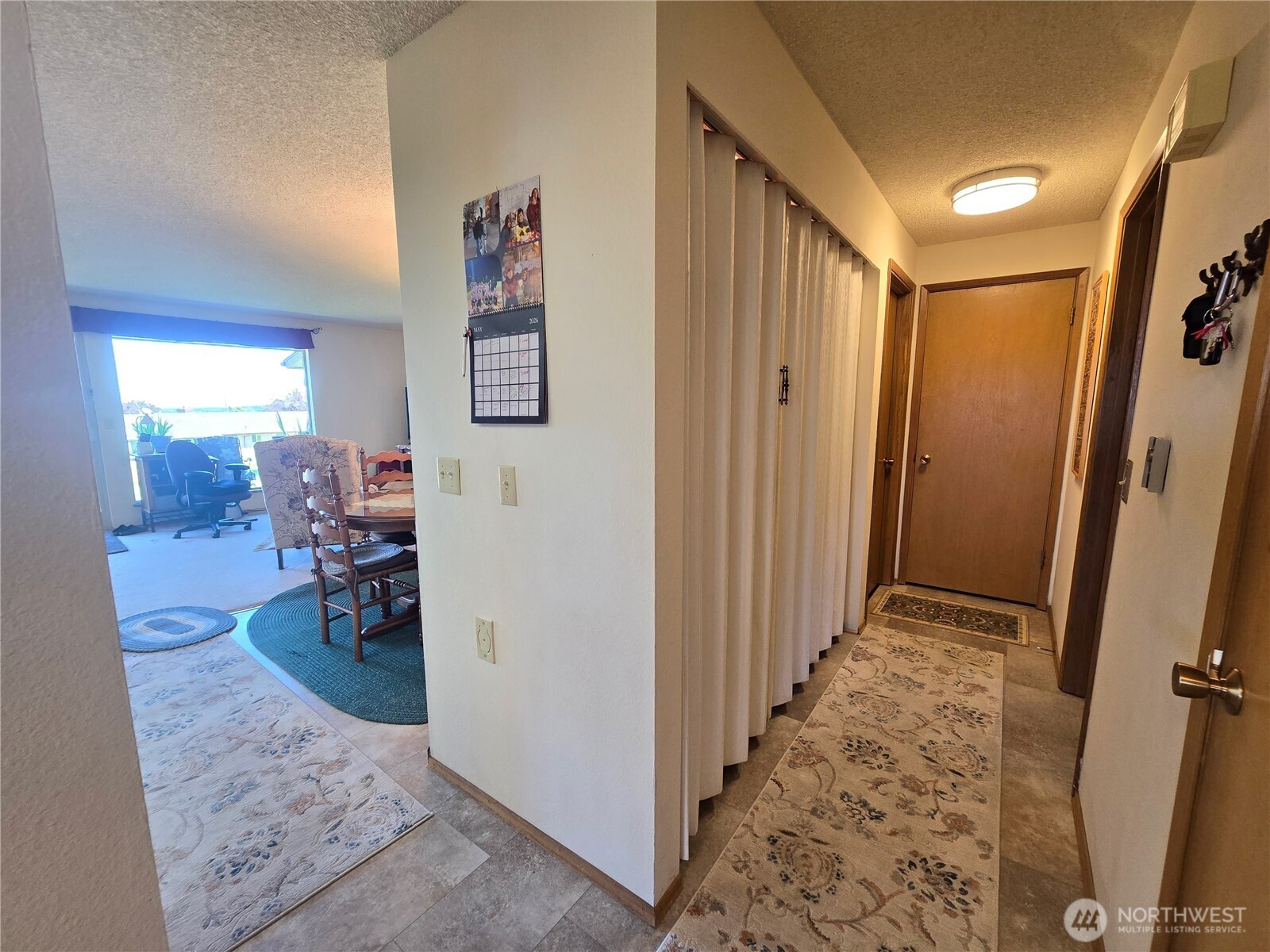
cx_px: 635
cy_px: 476
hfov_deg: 106.2
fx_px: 477
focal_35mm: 13
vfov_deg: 89.9
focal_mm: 2.2
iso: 125
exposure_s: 1/60
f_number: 2.2
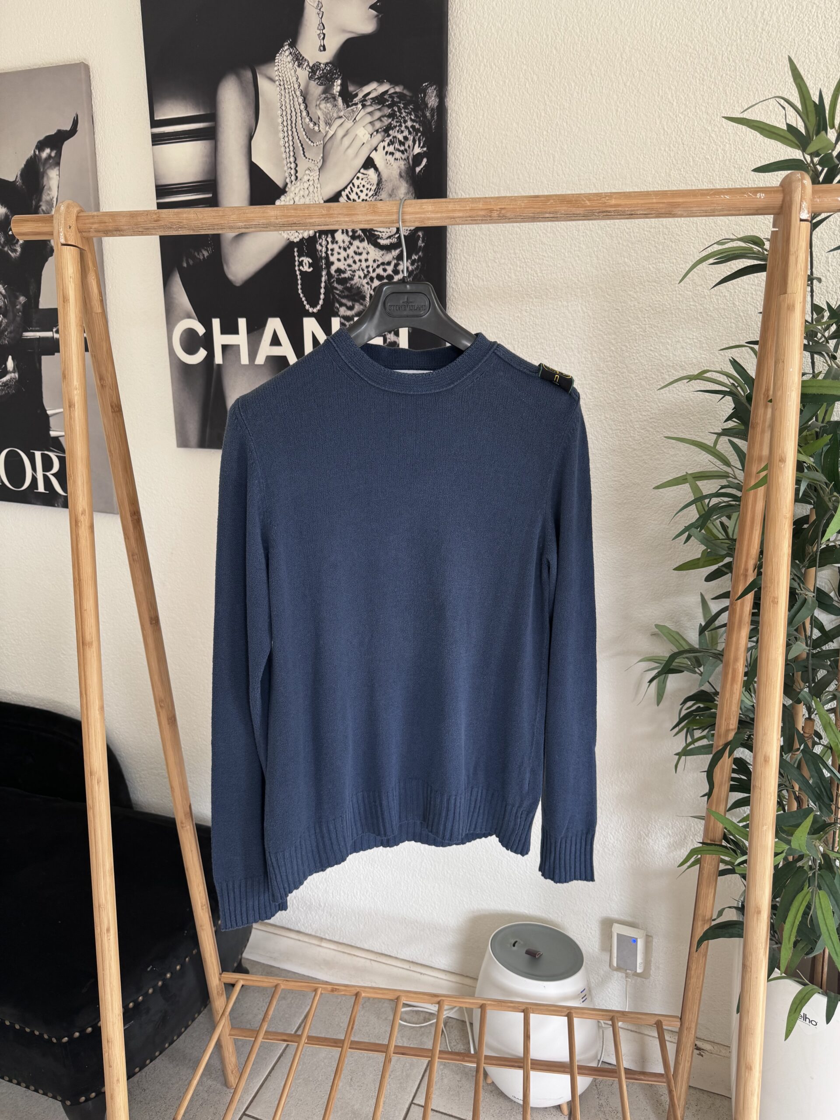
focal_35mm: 24
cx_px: 420
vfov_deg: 71.6
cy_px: 560
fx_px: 777
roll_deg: +0.5
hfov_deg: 56.8
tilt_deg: -14.4
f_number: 1.78
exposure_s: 1/121
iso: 125
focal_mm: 6.76
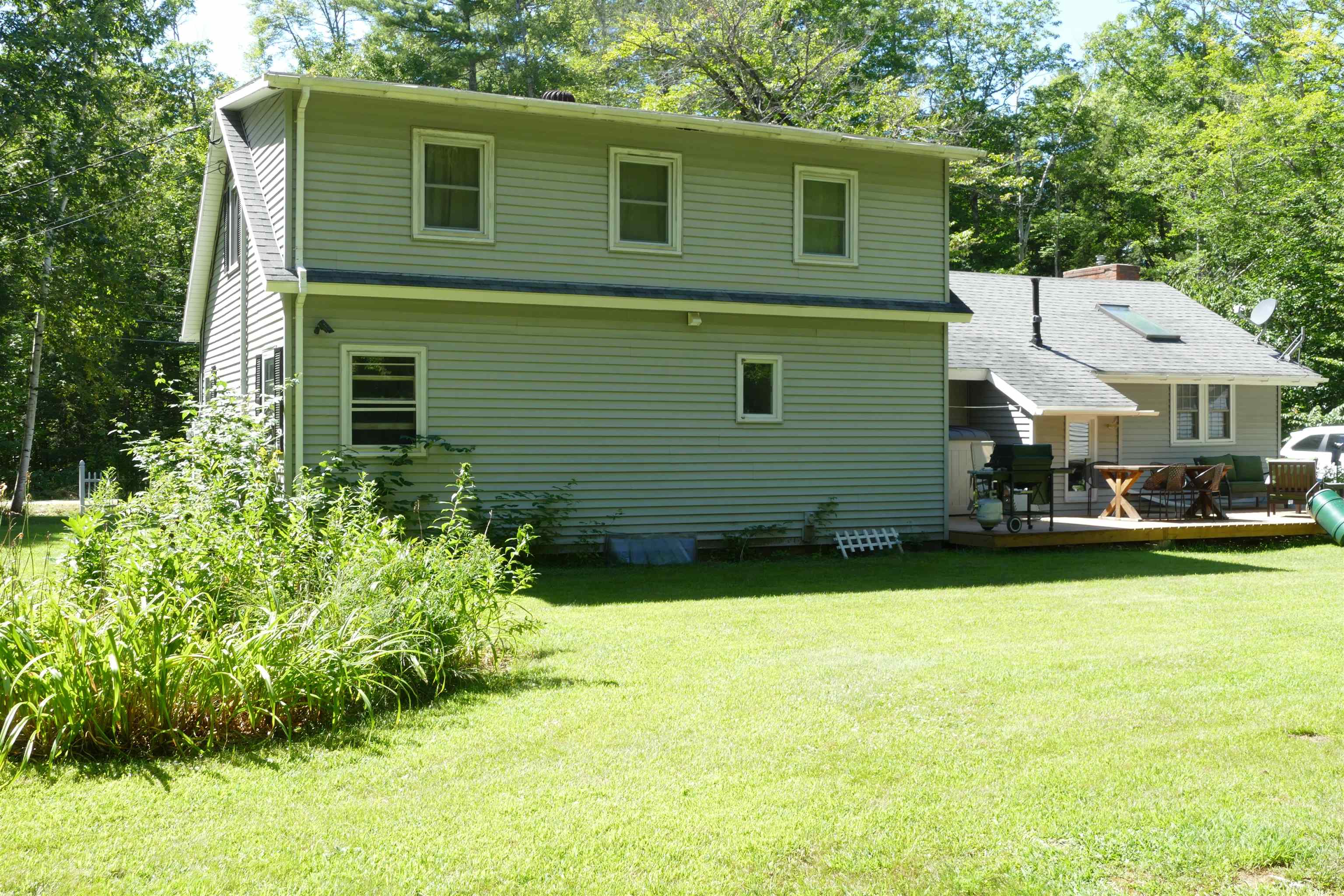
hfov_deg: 51.9
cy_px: 448
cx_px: 672
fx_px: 1381
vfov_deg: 35.9
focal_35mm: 37
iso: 125
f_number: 8
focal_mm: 13.43
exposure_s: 1/80
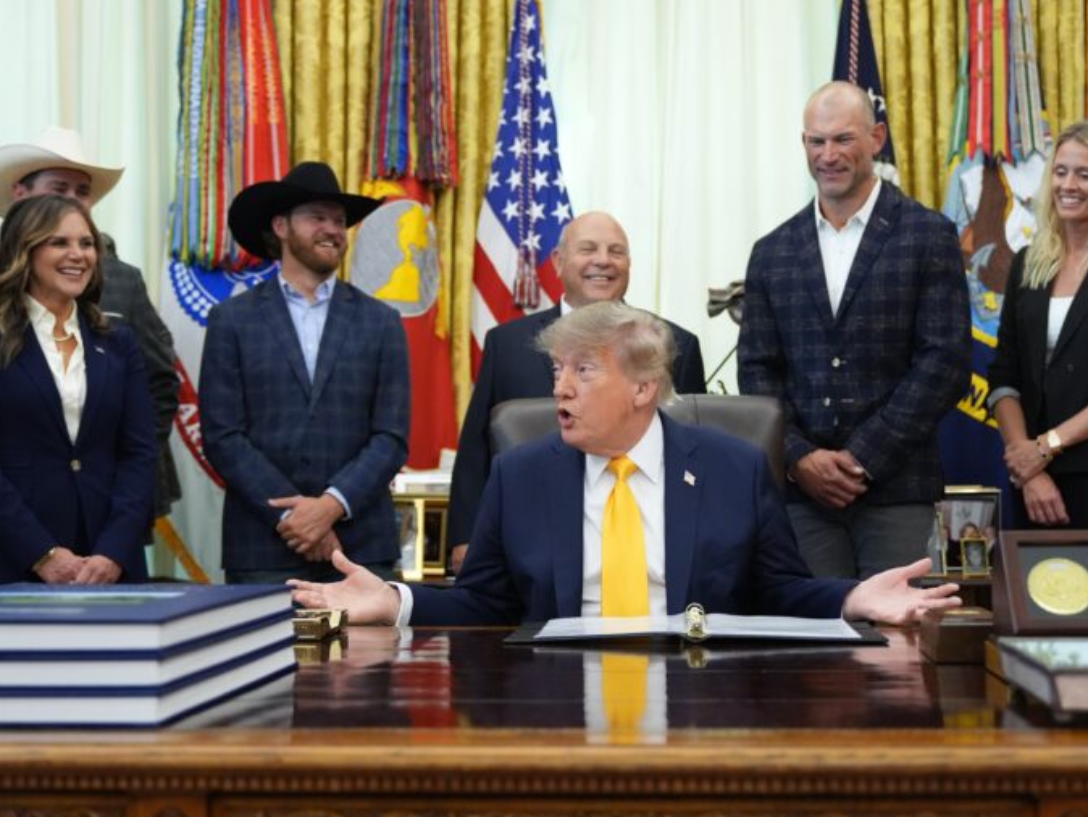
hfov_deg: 41.2
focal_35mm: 46
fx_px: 1446
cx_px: 596
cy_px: 408
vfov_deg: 31.5
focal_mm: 42
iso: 5000
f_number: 2.8
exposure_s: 1/320
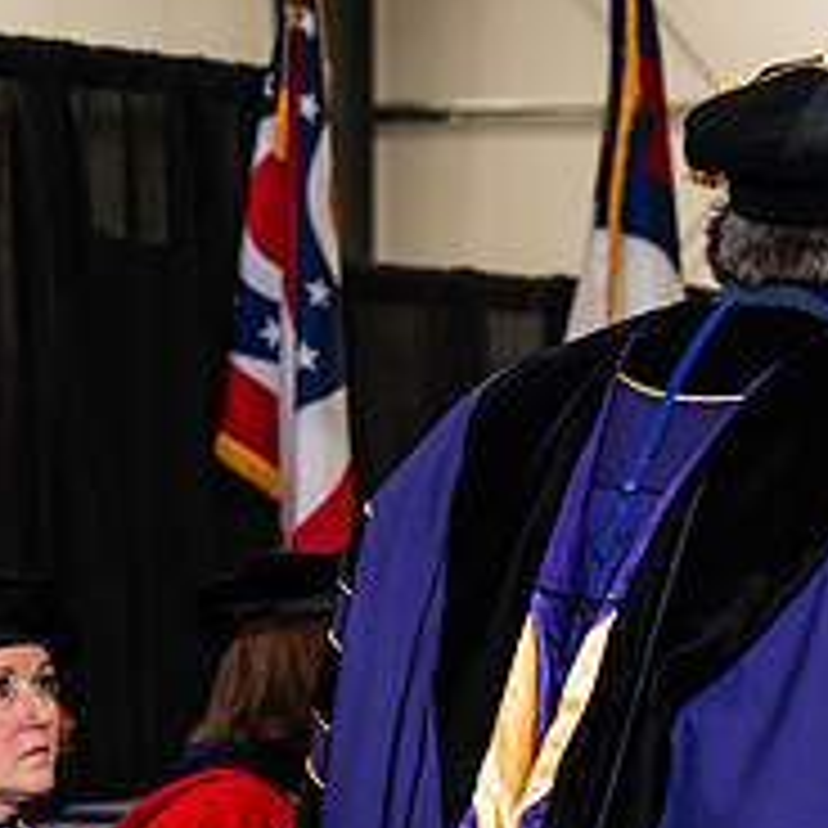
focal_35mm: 188
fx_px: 5088
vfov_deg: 9.3
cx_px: 819
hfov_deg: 9.2
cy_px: 713
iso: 1250
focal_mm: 70
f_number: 4.5
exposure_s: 1/200
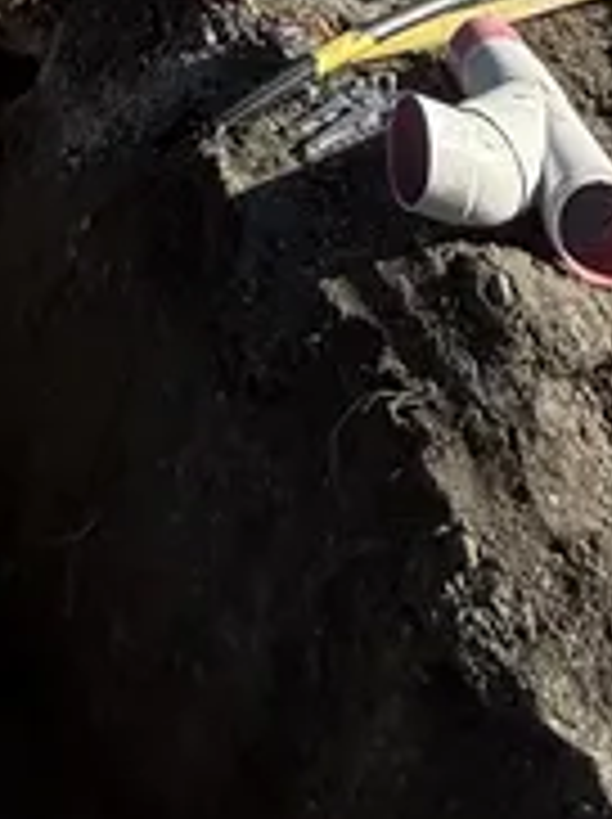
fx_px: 1819
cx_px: -410
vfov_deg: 13.6
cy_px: -1328
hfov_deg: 16.6
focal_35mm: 77
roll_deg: -0.8
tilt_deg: -4.1
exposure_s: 1/1087
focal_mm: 2.22
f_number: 2.2
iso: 50
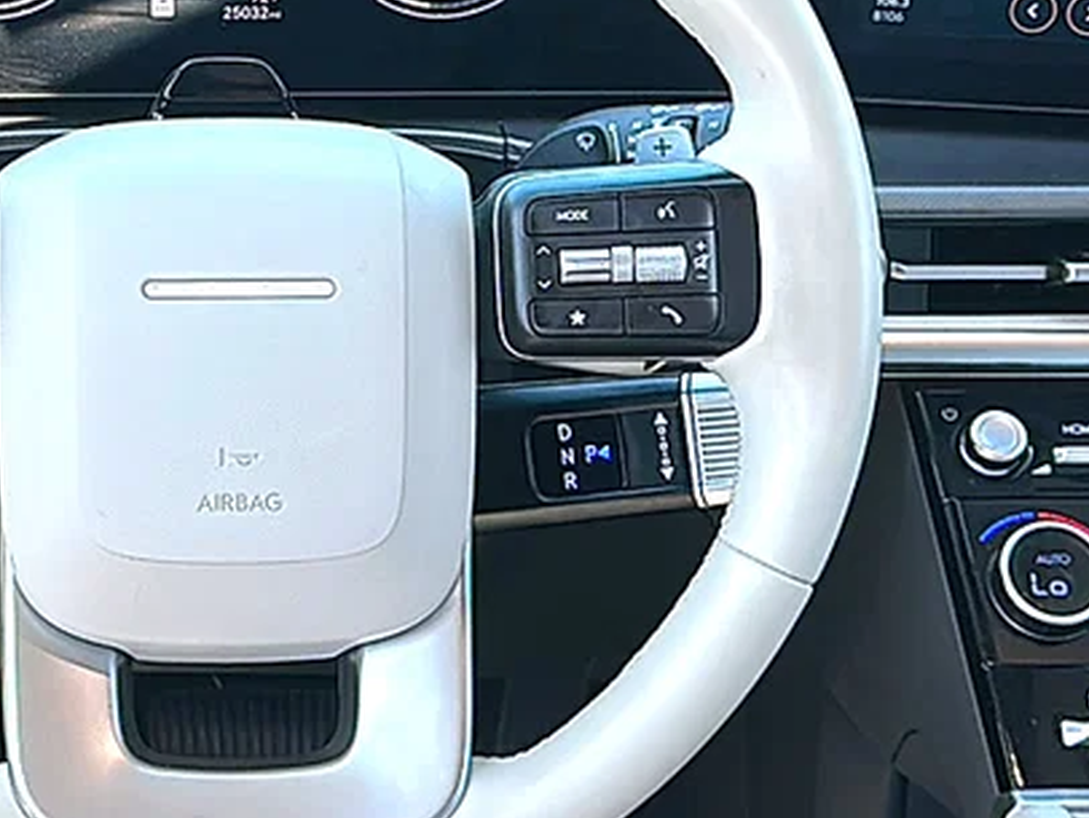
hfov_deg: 23.8
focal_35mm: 81
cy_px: 288
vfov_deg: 18.2
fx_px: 2550
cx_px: 252
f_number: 1.78
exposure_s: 1/226
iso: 64
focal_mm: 6.86
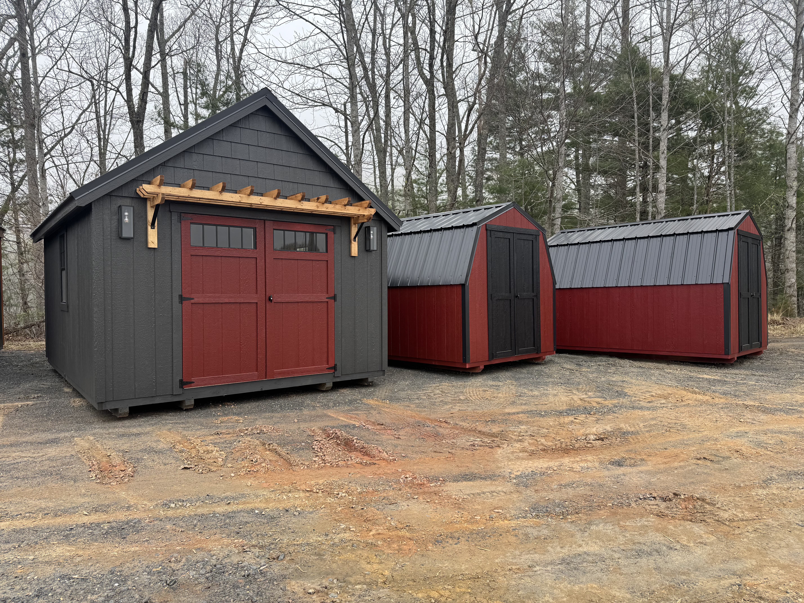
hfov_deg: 71.6
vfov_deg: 56.8
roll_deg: +1.7
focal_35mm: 24
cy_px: 302
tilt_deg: -3.2
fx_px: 557
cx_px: 402
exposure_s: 1/664
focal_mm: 6.76
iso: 80
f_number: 1.78
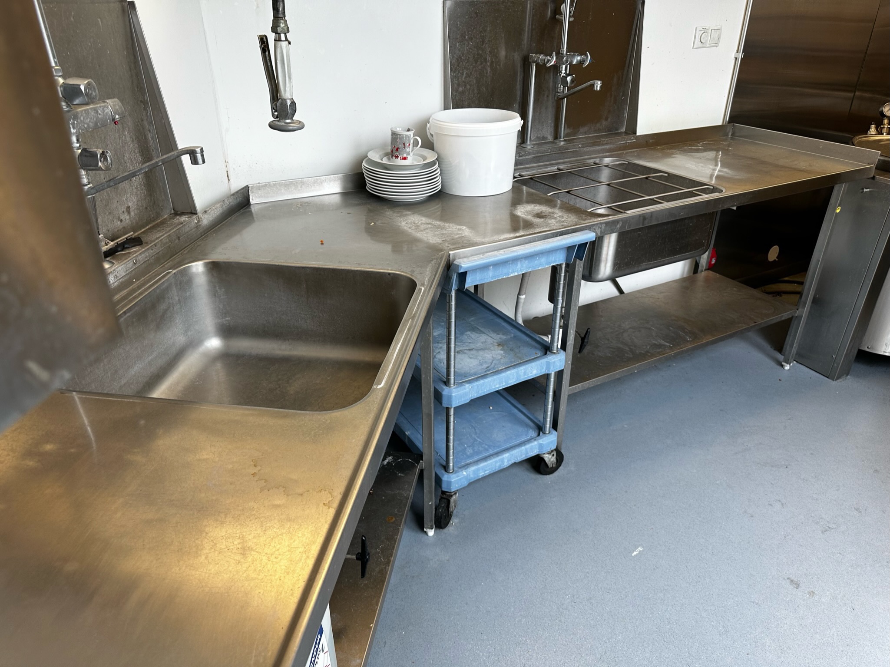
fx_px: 617
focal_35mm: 24
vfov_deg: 56.8
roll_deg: -1.6
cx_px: 445
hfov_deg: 71.6
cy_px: 334
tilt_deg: -28.6
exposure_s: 1/100
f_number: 1.78
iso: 80
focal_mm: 6.86
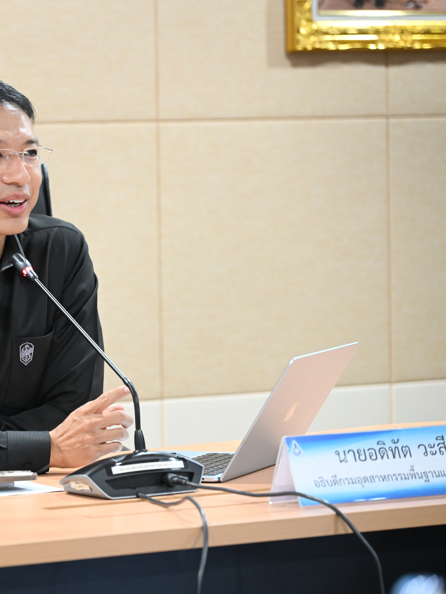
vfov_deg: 11.4
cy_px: 297
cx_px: 21
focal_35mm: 174
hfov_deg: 8.5
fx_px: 2989
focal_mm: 120
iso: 3200
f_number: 4
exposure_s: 1/60
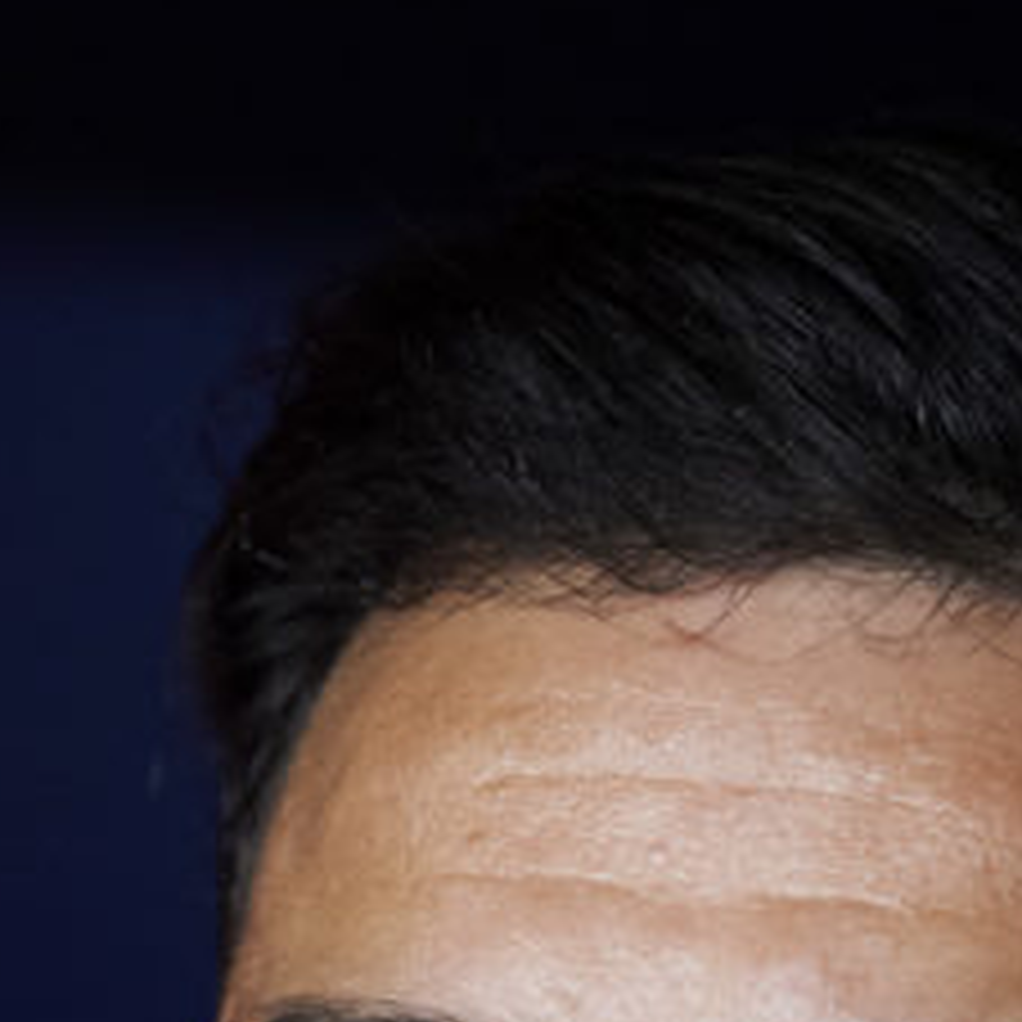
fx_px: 51173
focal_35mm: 1532
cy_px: 1434
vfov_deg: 1.1
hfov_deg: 1.1
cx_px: 324
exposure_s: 1/2500
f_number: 2.8
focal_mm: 400
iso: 2000
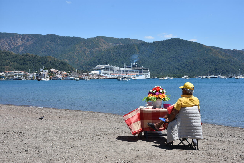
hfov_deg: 37.9
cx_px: 122
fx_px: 356
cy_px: 82
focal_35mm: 52
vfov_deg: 25.7
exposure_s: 1/500
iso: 180
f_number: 8
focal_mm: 35
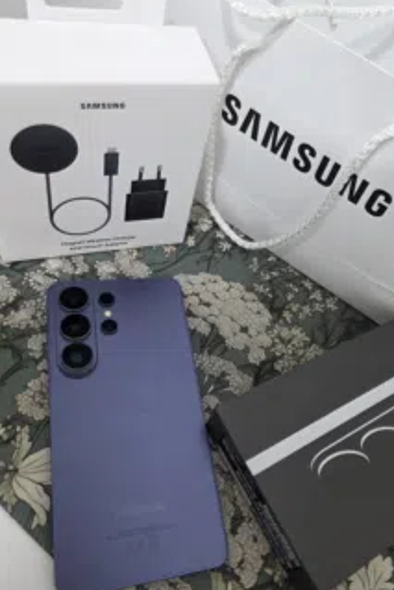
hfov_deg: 43.5
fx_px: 492
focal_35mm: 30
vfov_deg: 61.9
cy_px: 305
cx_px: 233
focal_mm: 6.3
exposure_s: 1/120
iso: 320
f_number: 1.7
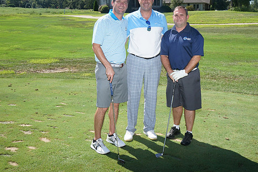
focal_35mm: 41
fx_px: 294
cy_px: 62
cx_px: 159
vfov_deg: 32.4
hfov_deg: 47.0
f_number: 18
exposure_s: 1/250
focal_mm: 32
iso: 800
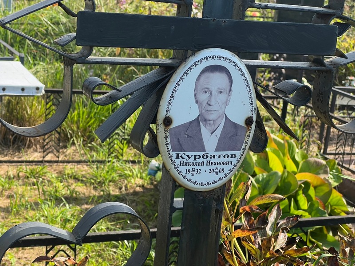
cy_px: 133
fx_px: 790
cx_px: 178
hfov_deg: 25.3
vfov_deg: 19.1
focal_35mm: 77
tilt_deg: -17.8
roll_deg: -6.1
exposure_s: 1/254
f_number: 2.8
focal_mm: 9
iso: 25
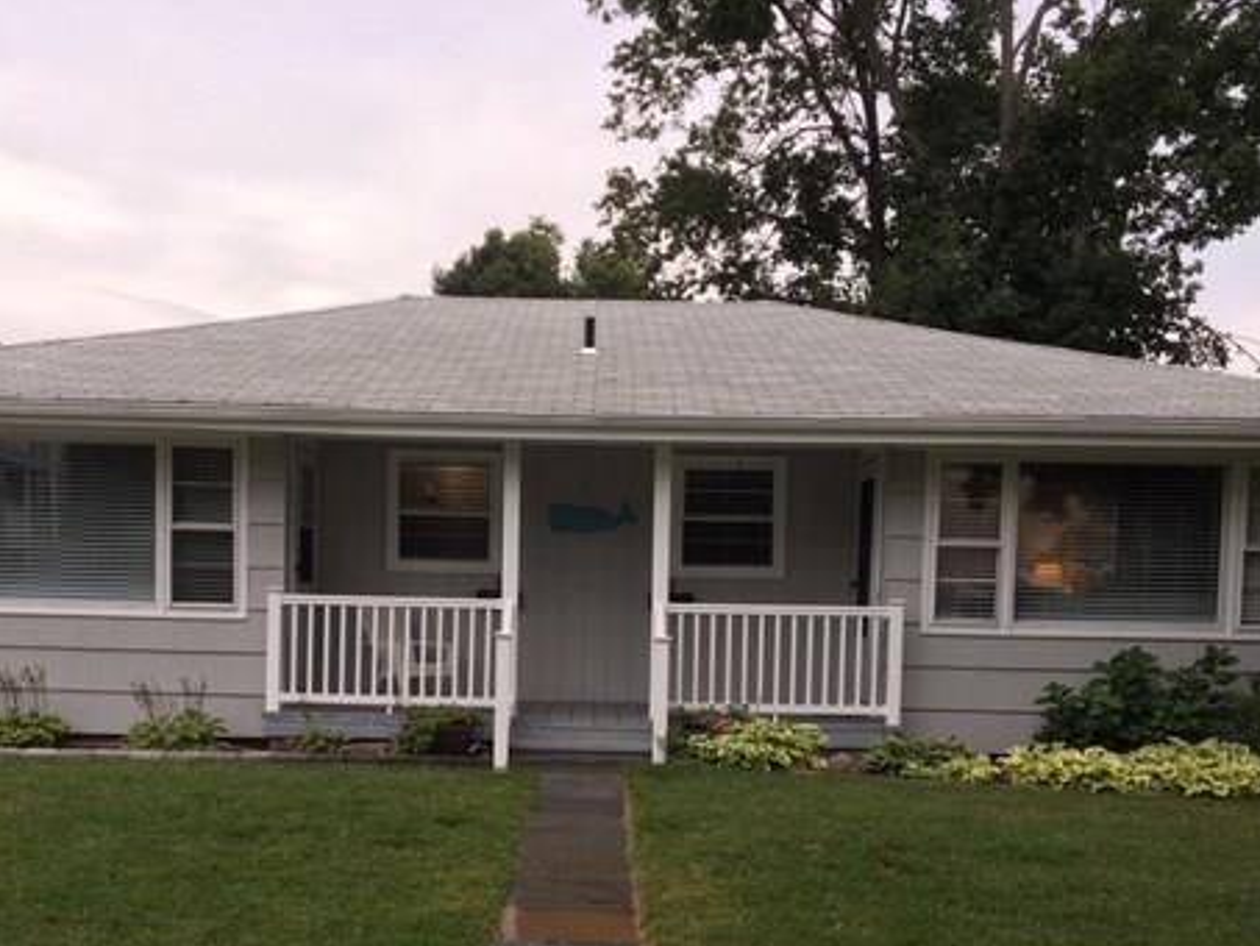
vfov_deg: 34.7
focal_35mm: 41
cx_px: 573
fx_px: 1493
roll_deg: -1.2
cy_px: 659
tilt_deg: -3.9
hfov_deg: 45.7
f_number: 2.2
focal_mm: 4.15
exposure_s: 1/120
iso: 25
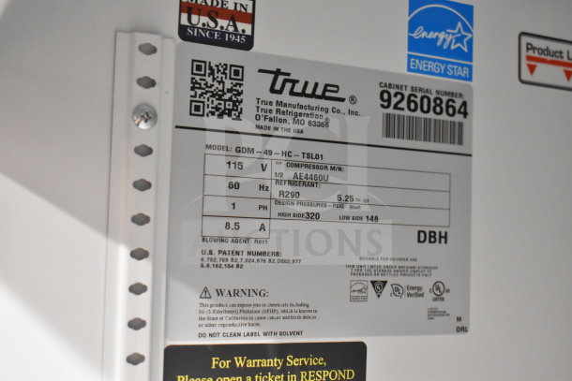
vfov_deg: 26.5
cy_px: 190
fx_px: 810
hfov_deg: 38.9
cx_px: 286
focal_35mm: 51
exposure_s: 1/50
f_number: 4.5
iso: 6400
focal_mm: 34
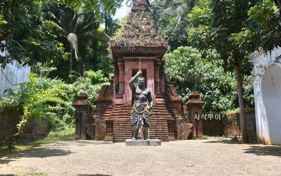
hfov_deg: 58.2
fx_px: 253
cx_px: 140
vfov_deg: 38.3
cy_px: 83
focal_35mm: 33
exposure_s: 1/200
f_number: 7.1
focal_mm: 32
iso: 200
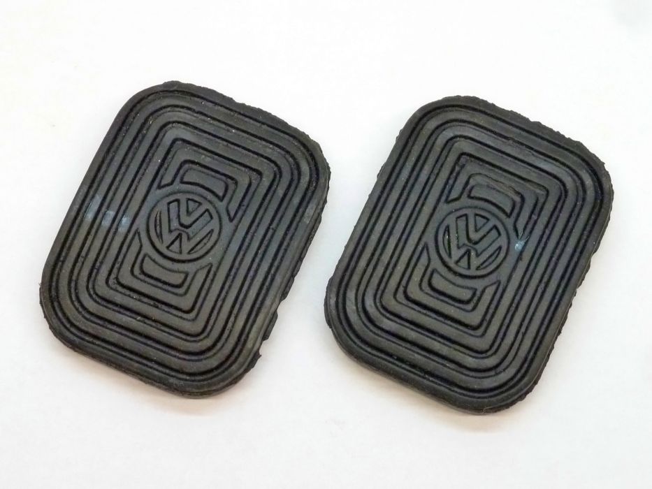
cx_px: 326
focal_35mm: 90
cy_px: 244
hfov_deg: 21.8
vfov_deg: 16.4
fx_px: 1695
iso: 400
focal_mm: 14.7
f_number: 4.3
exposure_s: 1/13
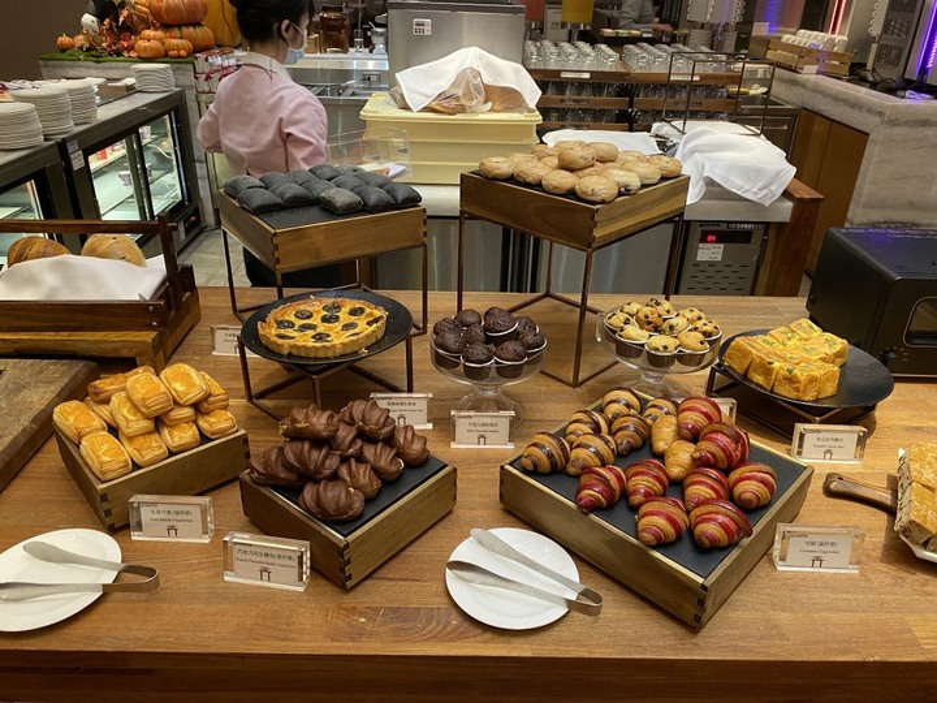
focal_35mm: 26
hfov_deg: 67.3
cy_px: 352
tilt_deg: -26.7
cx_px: 468
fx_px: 704
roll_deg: -1.4
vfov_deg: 53.1
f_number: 1.8
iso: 160
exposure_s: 1/57
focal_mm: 4.25
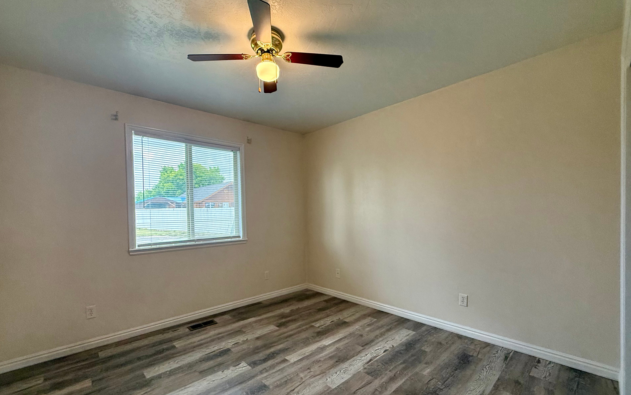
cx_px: 312
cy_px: 216
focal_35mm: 15
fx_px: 258
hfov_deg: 101.5
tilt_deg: +0.4
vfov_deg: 74.6
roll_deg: -0.5
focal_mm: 2.22
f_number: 2.2
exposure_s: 1/120
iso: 250
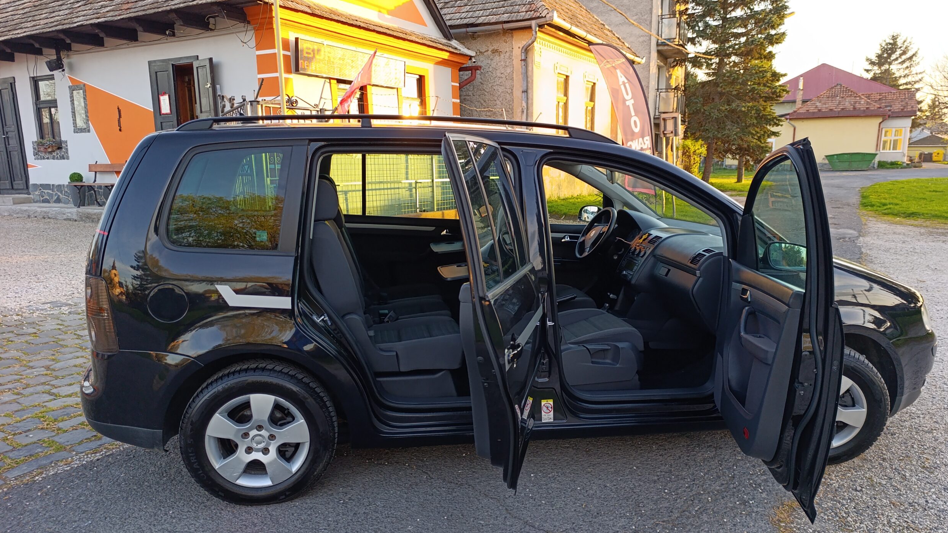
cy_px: 307
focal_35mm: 26
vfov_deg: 44.3
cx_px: 484
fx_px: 654
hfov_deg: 71.9
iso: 160
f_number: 1.6
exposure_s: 1/100
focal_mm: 6.14
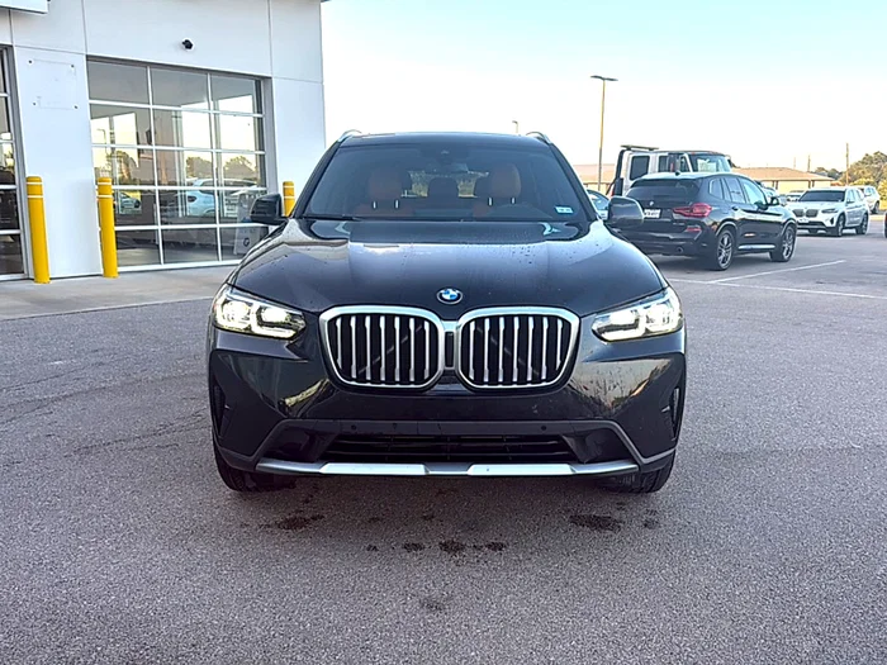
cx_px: 444
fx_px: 641
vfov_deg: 54.9
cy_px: 332
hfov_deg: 69.4
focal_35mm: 25
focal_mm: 6.76
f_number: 1.78
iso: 100
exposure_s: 1/551
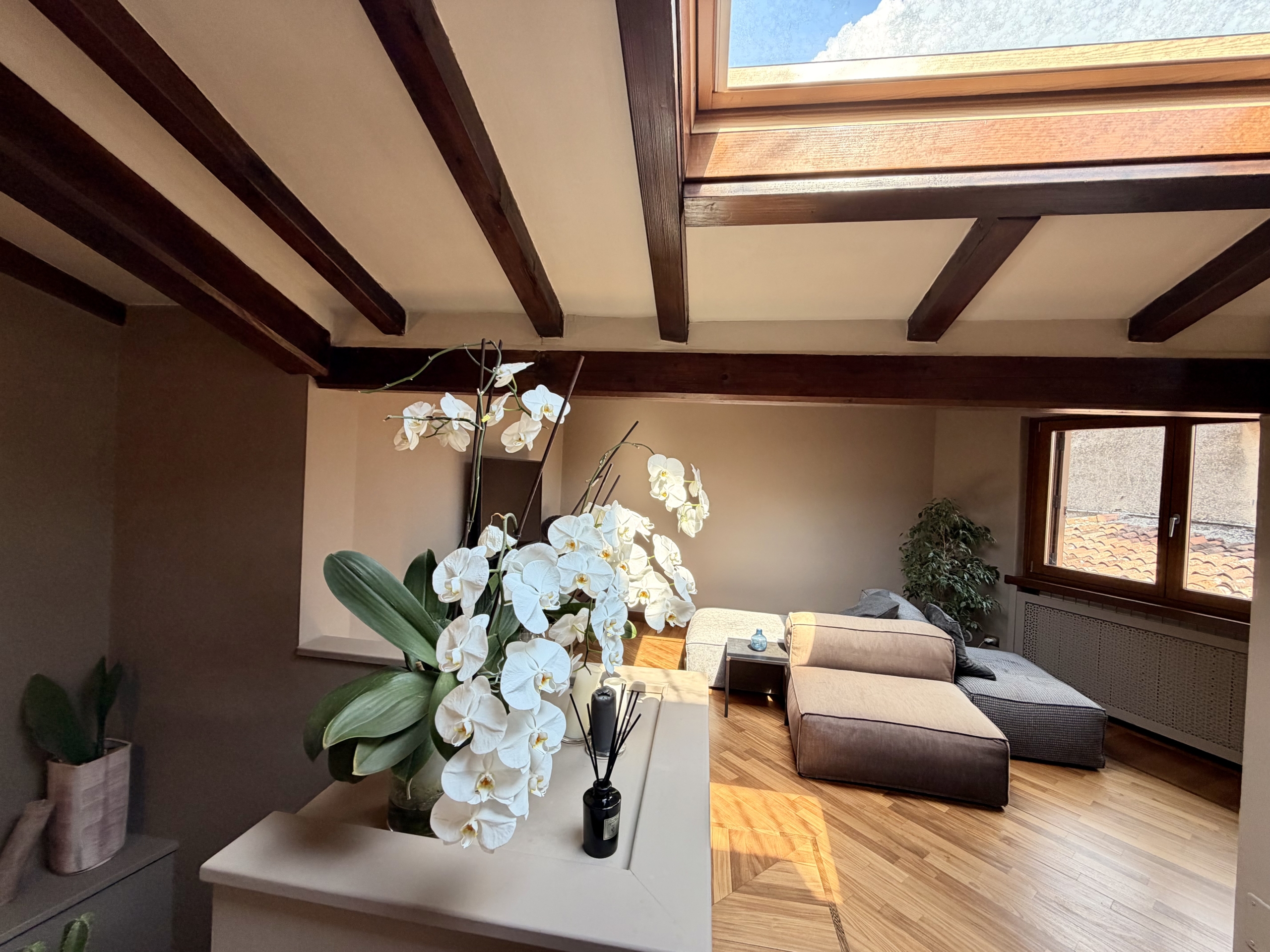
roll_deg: -3.0
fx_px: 514
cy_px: 476
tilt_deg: -0.3
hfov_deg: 102.1
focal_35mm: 14
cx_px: 635
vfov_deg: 85.7
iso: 80
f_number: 2.2
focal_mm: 2.22
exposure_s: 1/121
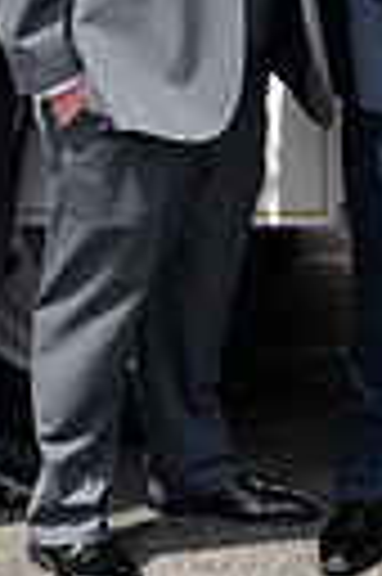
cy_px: -81
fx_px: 2170
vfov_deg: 14.7
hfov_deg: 9.9
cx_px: 481
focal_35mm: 136
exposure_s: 1/400
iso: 50
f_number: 2.8
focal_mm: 30
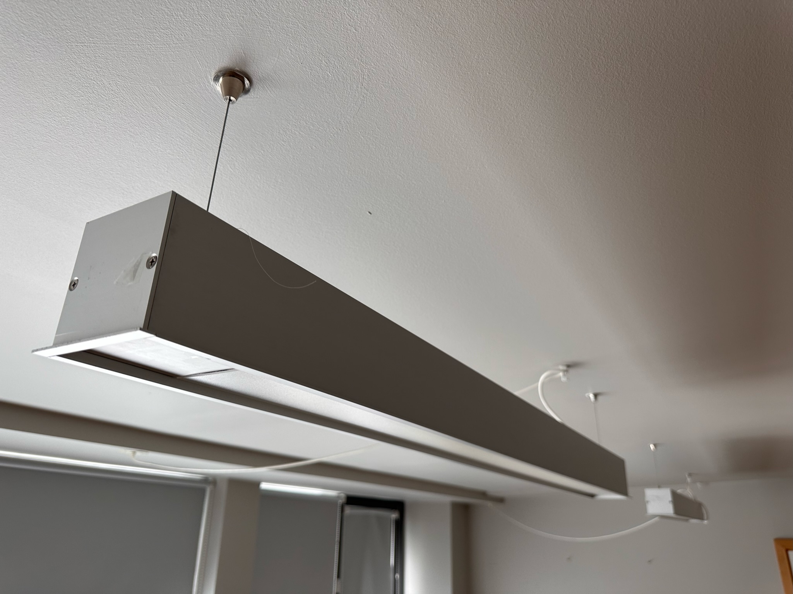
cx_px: 396
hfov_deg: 71.6
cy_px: 297
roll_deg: -1.3
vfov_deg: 56.8
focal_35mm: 24
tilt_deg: +22.5
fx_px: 550
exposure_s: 1/121
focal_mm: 6.86
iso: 125
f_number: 1.78
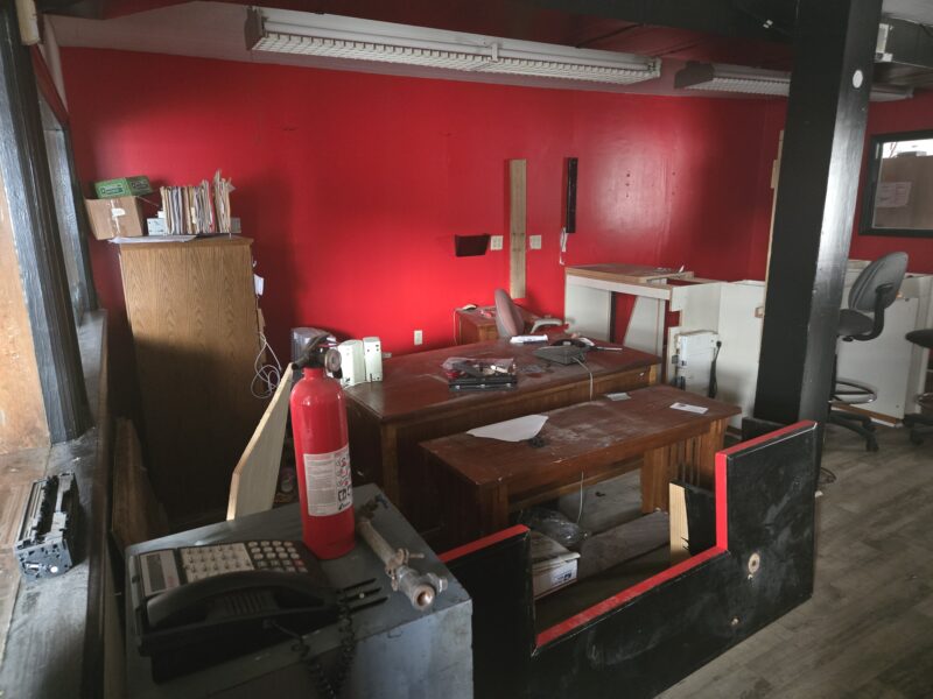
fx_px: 620
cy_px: 350
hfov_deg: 73.9
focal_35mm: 23
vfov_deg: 58.9
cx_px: 466
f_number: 1.8
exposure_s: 1/40
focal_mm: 5.4
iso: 1250
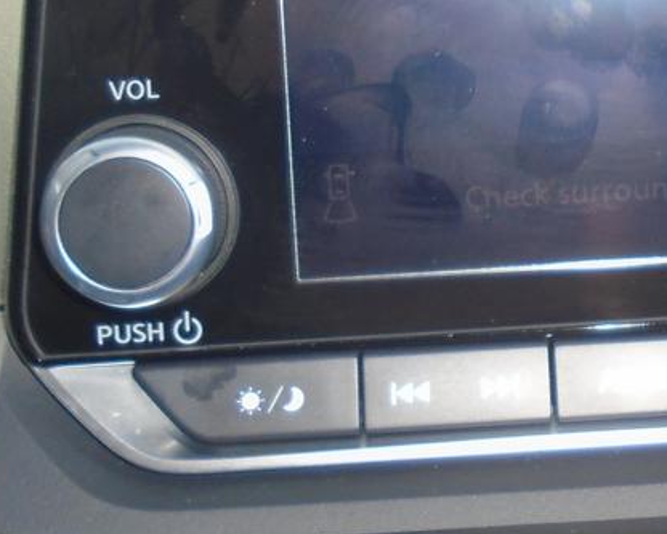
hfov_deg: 23.7
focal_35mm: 78
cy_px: 75
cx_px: 622
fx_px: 1540
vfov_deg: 19.4
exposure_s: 1/60
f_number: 8
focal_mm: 4.6
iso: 100
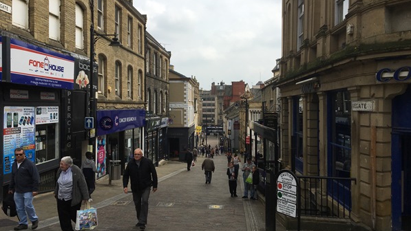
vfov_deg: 36.7
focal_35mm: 32
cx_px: 208
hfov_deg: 61.0
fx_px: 349
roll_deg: +0.0
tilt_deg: -0.4
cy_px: 108
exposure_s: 1/1832
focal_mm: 4.15
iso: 25
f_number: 2.2
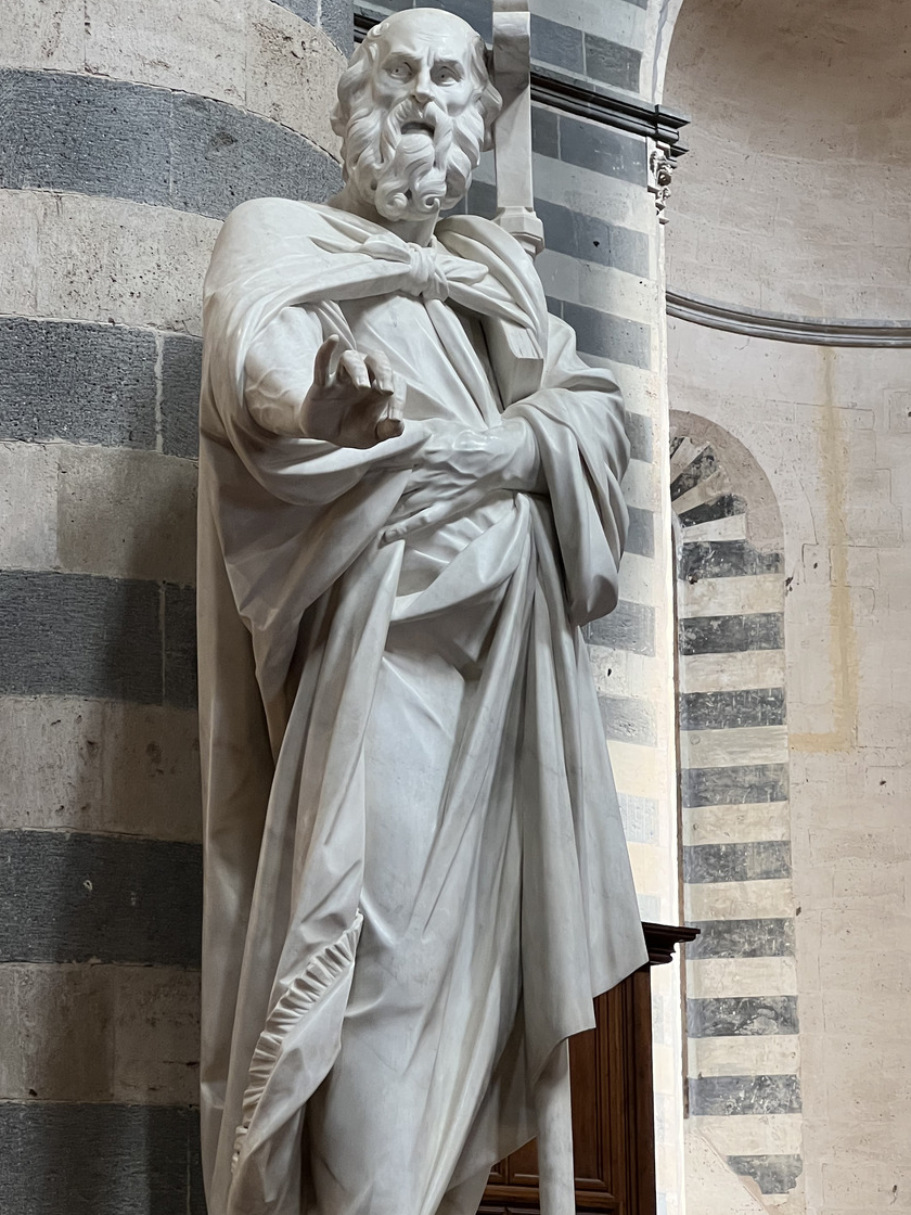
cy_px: 640
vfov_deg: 17.9
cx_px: 402
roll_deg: +0.7
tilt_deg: +12.9
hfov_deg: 13.5
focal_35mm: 110
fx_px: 3860
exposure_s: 1/50
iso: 250
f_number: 2.8
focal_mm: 9
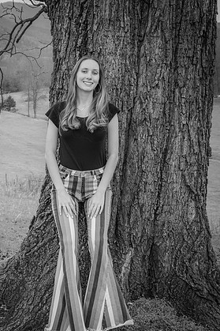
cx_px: 48
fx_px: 532
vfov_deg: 34.5
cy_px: 168
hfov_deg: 23.1
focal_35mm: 58
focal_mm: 24
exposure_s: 1/180
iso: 140
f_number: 6.7
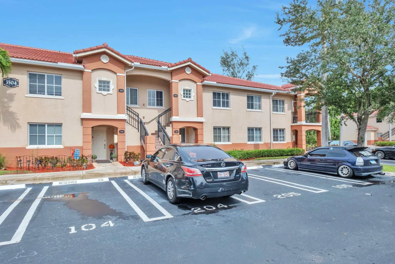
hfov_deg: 84.0
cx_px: 198
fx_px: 219
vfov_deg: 61.9
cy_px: 132
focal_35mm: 20
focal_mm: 13.2
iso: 800
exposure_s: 1/1700
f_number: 8
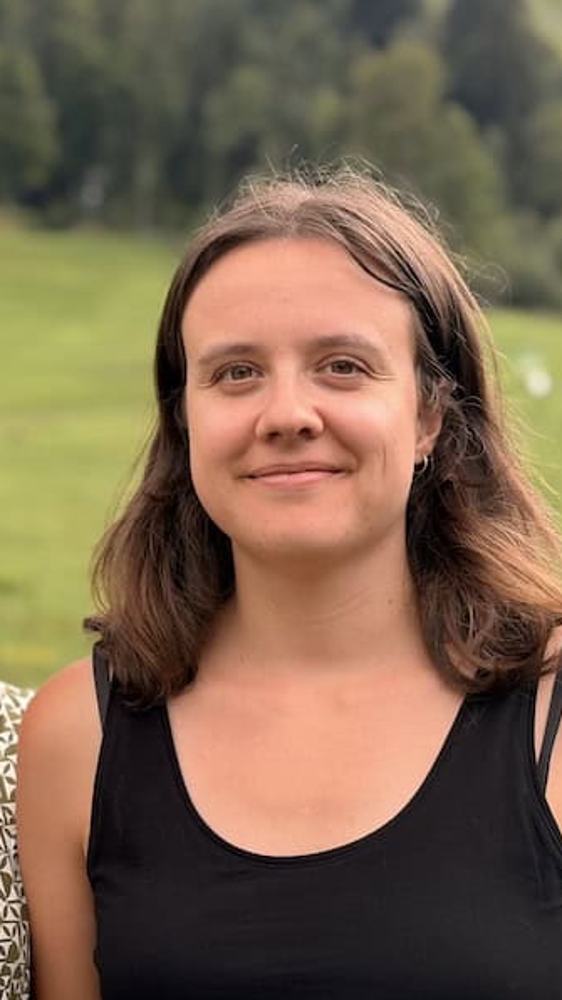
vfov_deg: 27.9
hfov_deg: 15.8
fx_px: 2015
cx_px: 131
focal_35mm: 76
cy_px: 500
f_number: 1.6
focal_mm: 6
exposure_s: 1/478
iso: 32
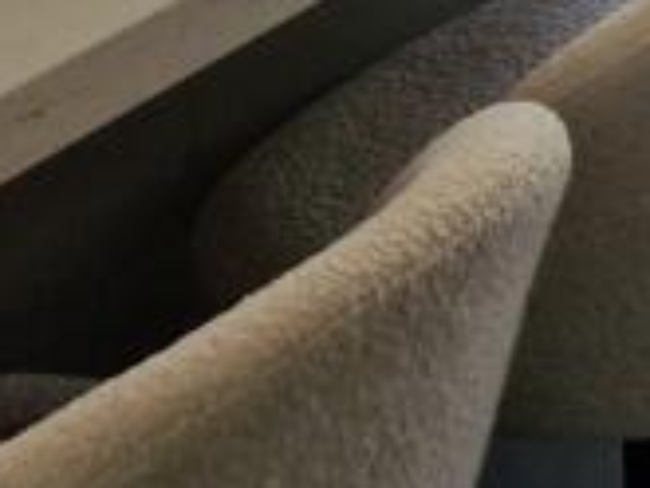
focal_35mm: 143
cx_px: 1162
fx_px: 2687
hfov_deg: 12.6
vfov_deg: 8.7
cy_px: -948
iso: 50
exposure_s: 1/100
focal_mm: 5.4
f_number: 1.8
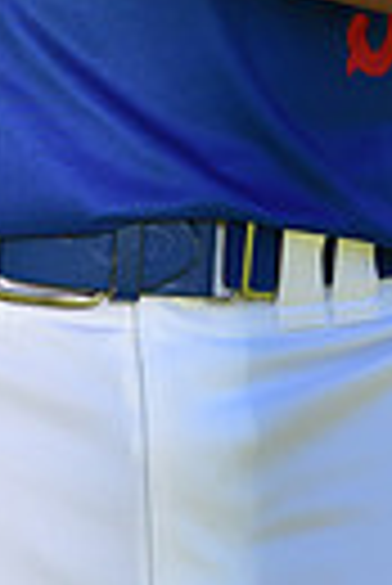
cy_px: -652
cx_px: 151
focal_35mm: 693
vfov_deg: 3.0
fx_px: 11288
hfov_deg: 2.0
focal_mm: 155
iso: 80
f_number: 5
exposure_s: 1/200
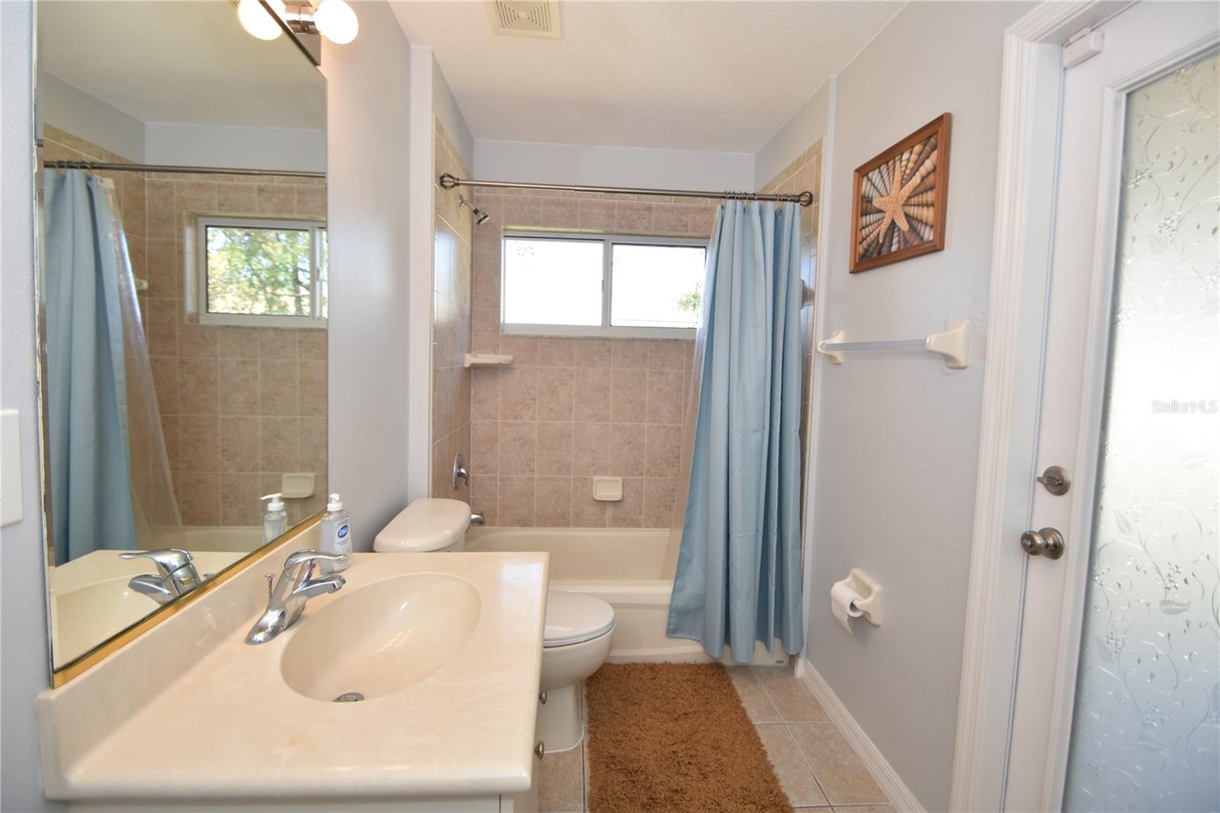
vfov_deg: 77.3
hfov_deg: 100.4
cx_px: 610
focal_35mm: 15
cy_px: 406
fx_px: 508
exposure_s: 1/80
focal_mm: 10
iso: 200
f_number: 4.5
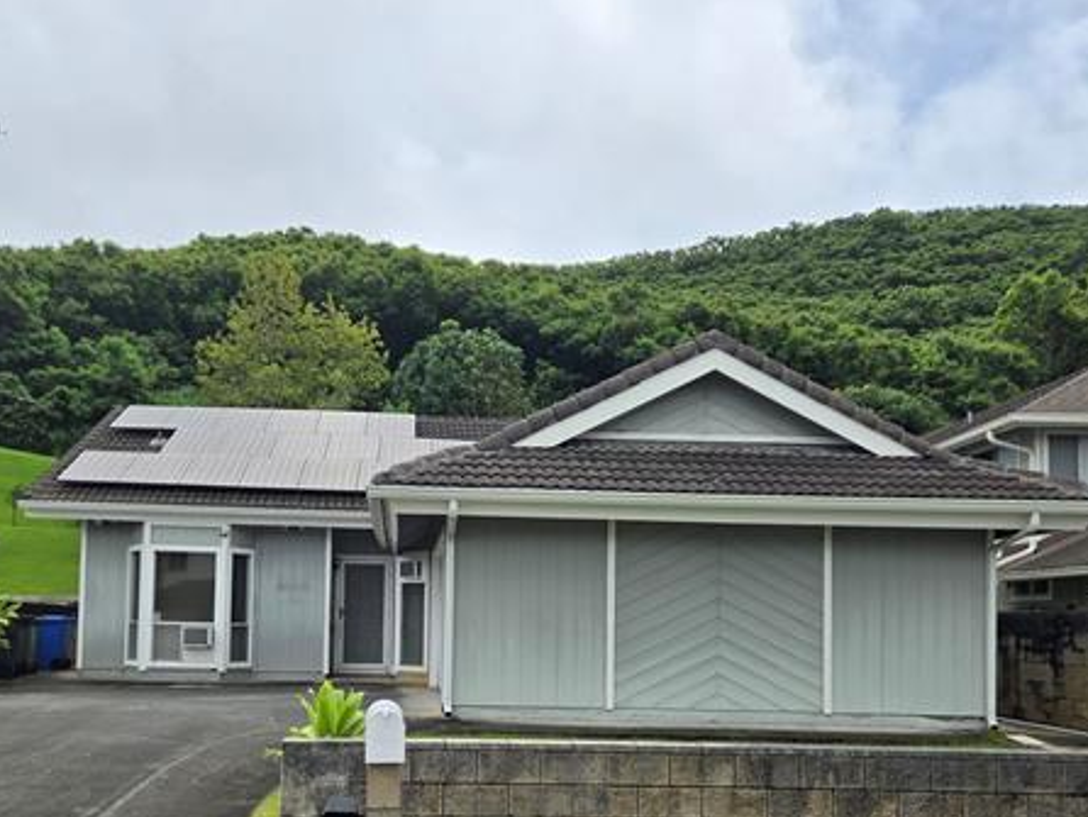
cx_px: 442
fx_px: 1038
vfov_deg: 42.3
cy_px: 561
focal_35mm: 33
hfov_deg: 55.0
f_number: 1.8
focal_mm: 5.4
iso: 25
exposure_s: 1/2302
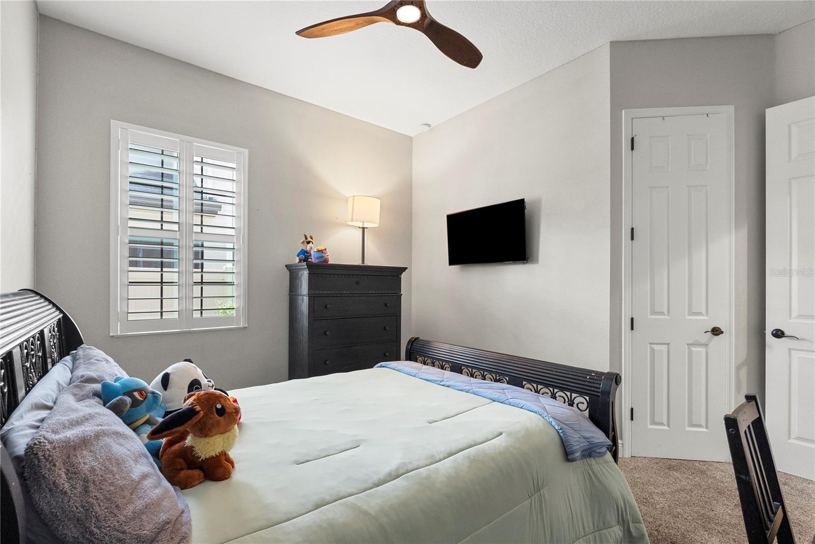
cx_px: 408
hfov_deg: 96.7
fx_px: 362
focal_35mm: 16
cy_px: 272
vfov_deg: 73.8
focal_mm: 16
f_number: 9
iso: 2000
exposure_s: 1/5
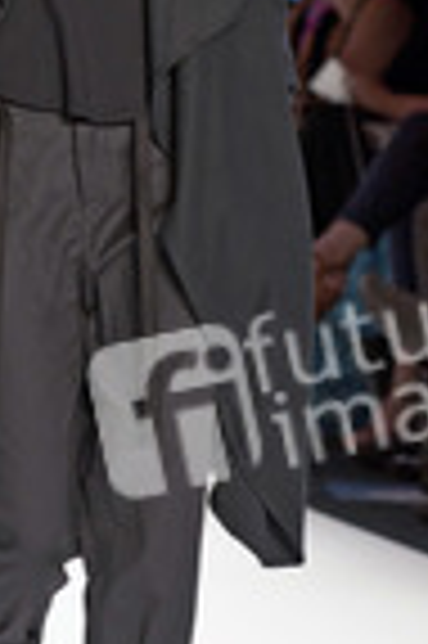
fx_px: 6256
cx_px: -90
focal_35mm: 350
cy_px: 167
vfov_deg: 5.9
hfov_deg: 3.9
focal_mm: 125
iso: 1600
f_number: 7.1
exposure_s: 1/160
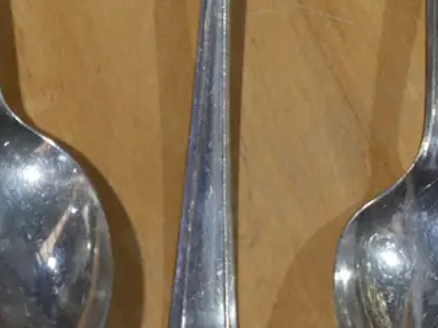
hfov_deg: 7.5
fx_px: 3315
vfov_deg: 5.7
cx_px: 445
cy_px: 61
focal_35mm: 262
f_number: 7.1
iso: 1000
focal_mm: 42
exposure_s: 1/100
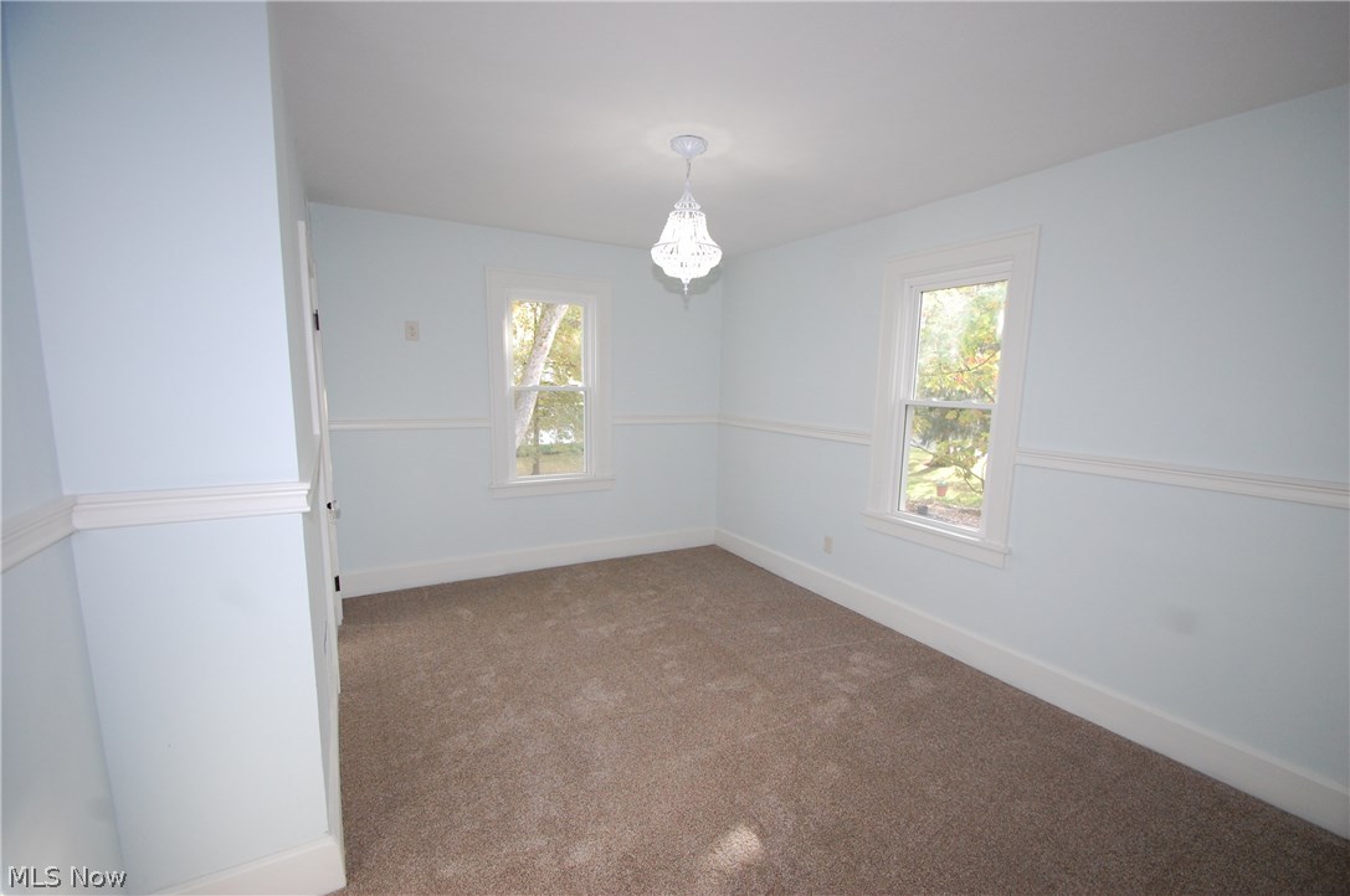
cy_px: 448
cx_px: 675
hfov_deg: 100.5
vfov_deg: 77.2
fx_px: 562
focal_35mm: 15
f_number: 5.6
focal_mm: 10
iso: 800
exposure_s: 1/60
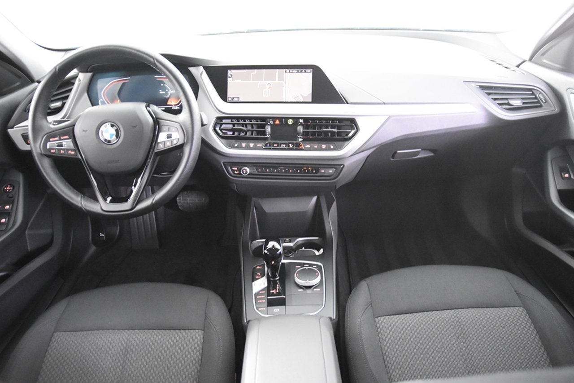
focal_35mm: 26
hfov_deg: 70.4
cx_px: 287
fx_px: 407
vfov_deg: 50.4
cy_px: 192
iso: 8000
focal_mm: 17
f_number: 2.8
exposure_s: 1/25
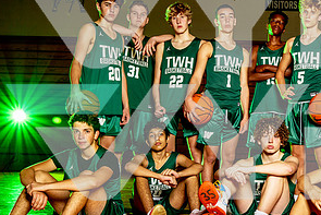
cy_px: 142
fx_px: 508
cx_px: 283
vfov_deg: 23.7
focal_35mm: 57
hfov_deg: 33.4
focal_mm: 29
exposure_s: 1/250
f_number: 9
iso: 200
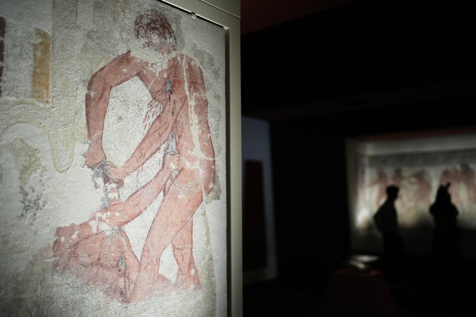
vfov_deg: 37.8
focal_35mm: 35
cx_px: 238
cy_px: 158
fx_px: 463
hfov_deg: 54.4
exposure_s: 1/400
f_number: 1.4
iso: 2000
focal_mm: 35
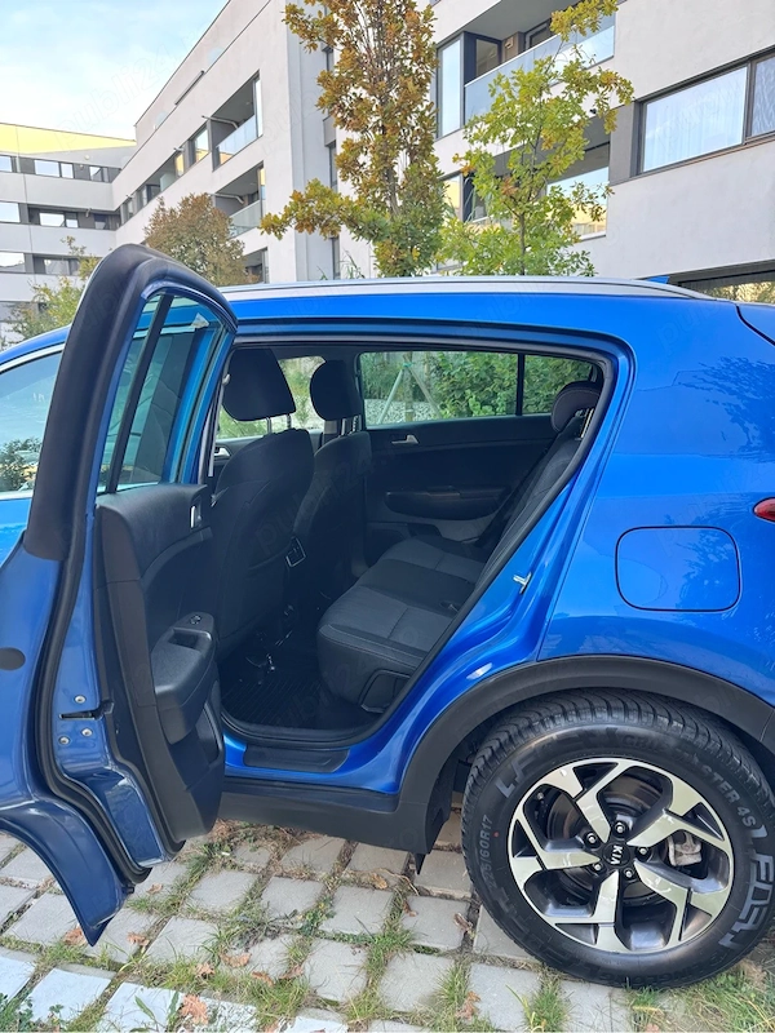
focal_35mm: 24
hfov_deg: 56.8
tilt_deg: -11.2
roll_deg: +1.2
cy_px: 516
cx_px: 388
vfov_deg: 71.6
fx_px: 716
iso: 80
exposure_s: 1/121
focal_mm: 6.76
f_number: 1.78
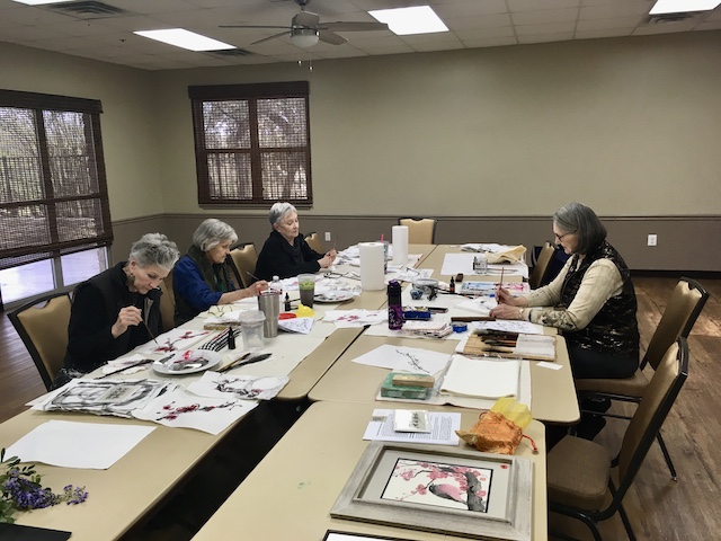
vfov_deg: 48.2
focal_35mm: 29
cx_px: 360
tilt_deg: -11.6
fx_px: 604
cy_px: 270
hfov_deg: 61.7
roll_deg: +2.0
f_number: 2.2
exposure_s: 1/30
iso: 25
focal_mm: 4.15
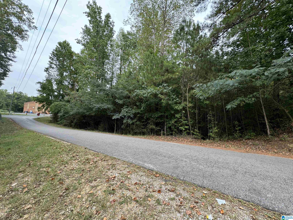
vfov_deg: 85.7
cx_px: 146
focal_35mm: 14
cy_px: 110
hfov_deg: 102.1
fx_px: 119
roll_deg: -3.6
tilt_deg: +4.3
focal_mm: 2.22
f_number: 2.2
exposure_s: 1/99
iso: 50
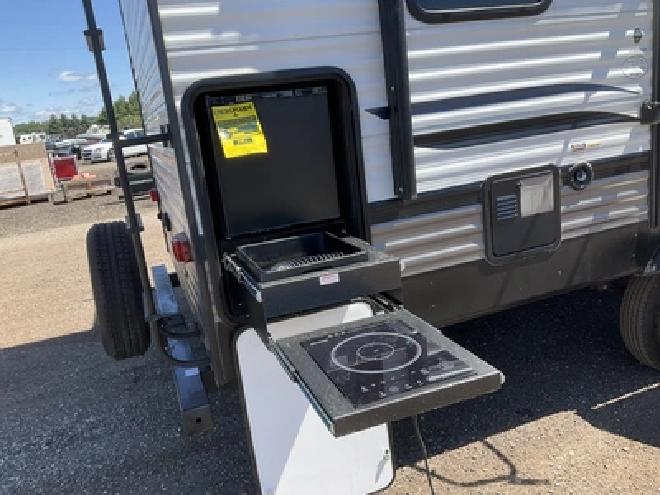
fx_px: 553
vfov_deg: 48.2
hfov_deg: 61.7
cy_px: 248
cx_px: 330
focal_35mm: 29
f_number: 1.8
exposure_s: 1/749
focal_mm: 3
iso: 25
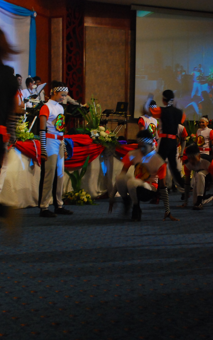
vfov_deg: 32.0
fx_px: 594
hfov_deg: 20.2
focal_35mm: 64
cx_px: 147
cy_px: 170
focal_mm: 28
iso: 1000
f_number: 5.6
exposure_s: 1/30
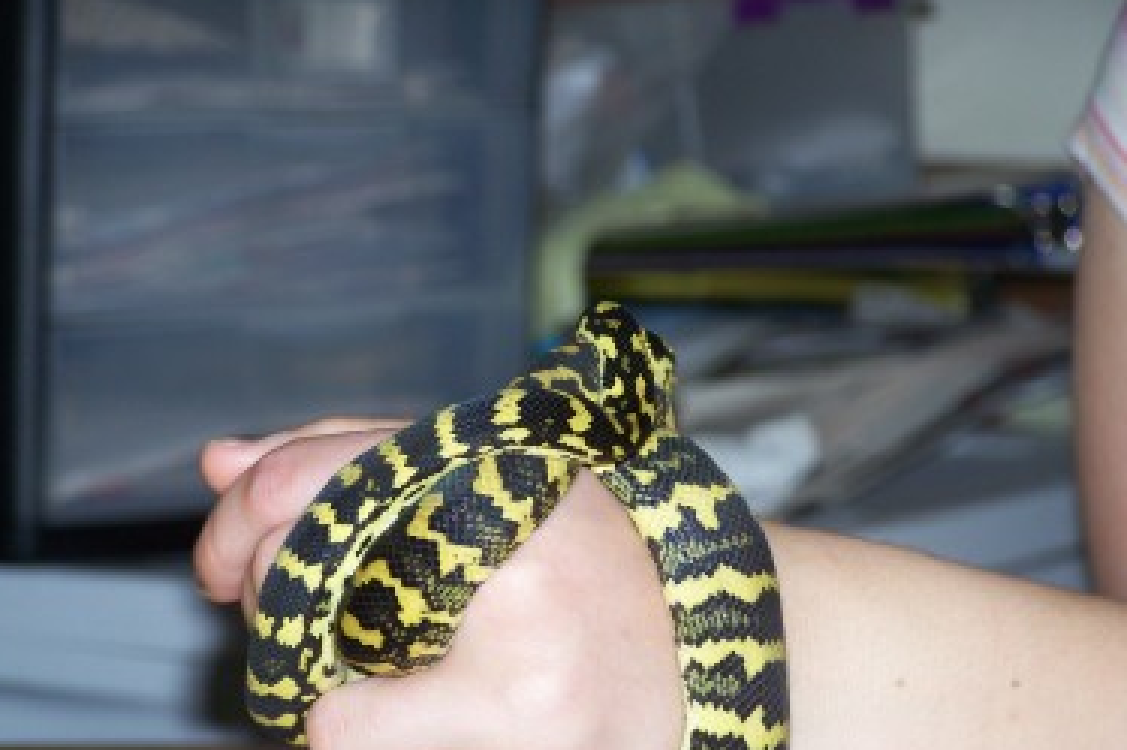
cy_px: 443
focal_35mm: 177
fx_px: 5538
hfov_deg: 11.6
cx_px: 573
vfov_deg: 7.7
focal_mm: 26.4
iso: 80
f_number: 3.3
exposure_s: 1/125
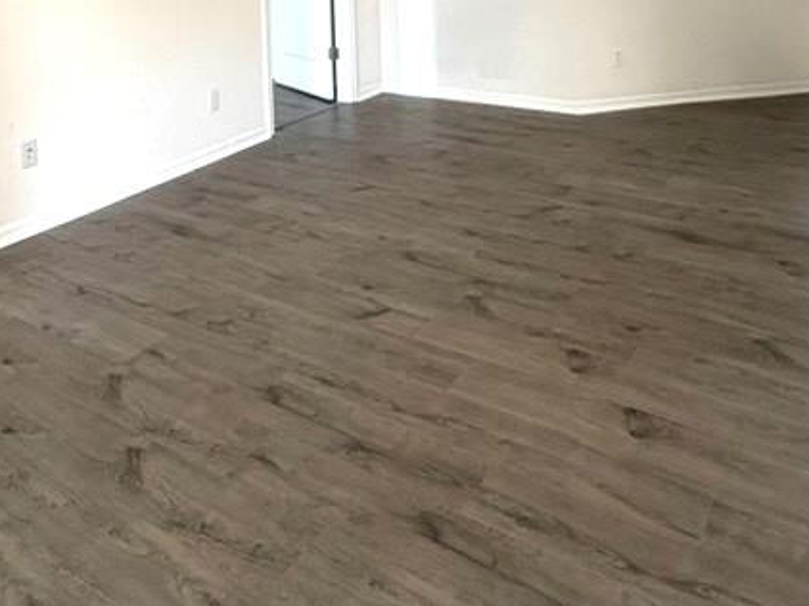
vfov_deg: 34.7
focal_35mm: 34
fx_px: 794
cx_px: 391
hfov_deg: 54.0
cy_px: -92
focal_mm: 2.22
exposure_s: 1/60
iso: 250
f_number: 2.2
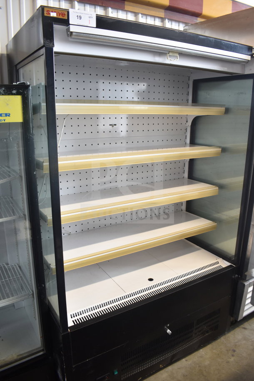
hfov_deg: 47.9
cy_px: 190
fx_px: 286
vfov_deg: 67.4
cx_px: 127
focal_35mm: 27
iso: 640
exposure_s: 1/30
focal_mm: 18
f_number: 3.5
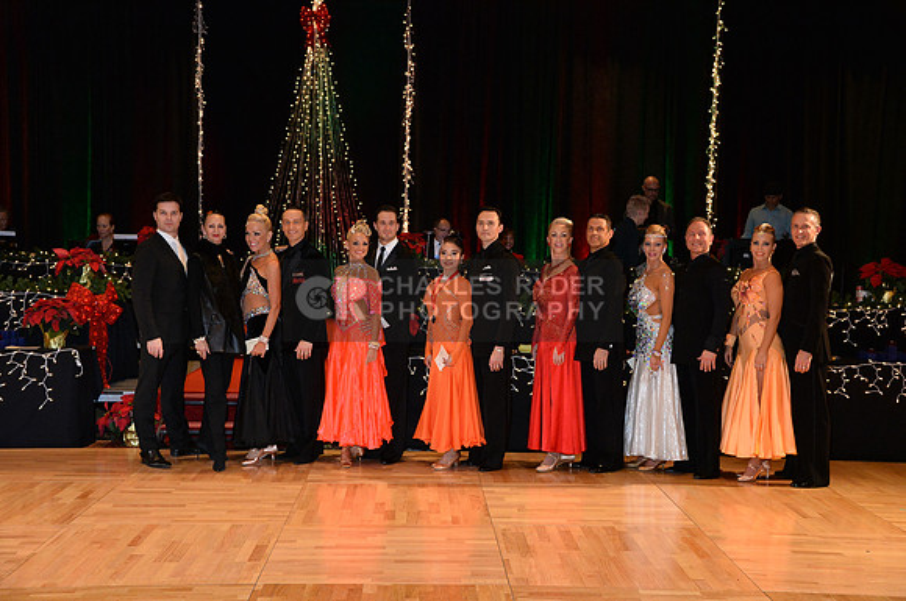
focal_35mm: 48
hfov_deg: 41.2
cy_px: 300
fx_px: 1206
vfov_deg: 28.0
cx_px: 453
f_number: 5
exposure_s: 1/250
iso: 2500
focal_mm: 48
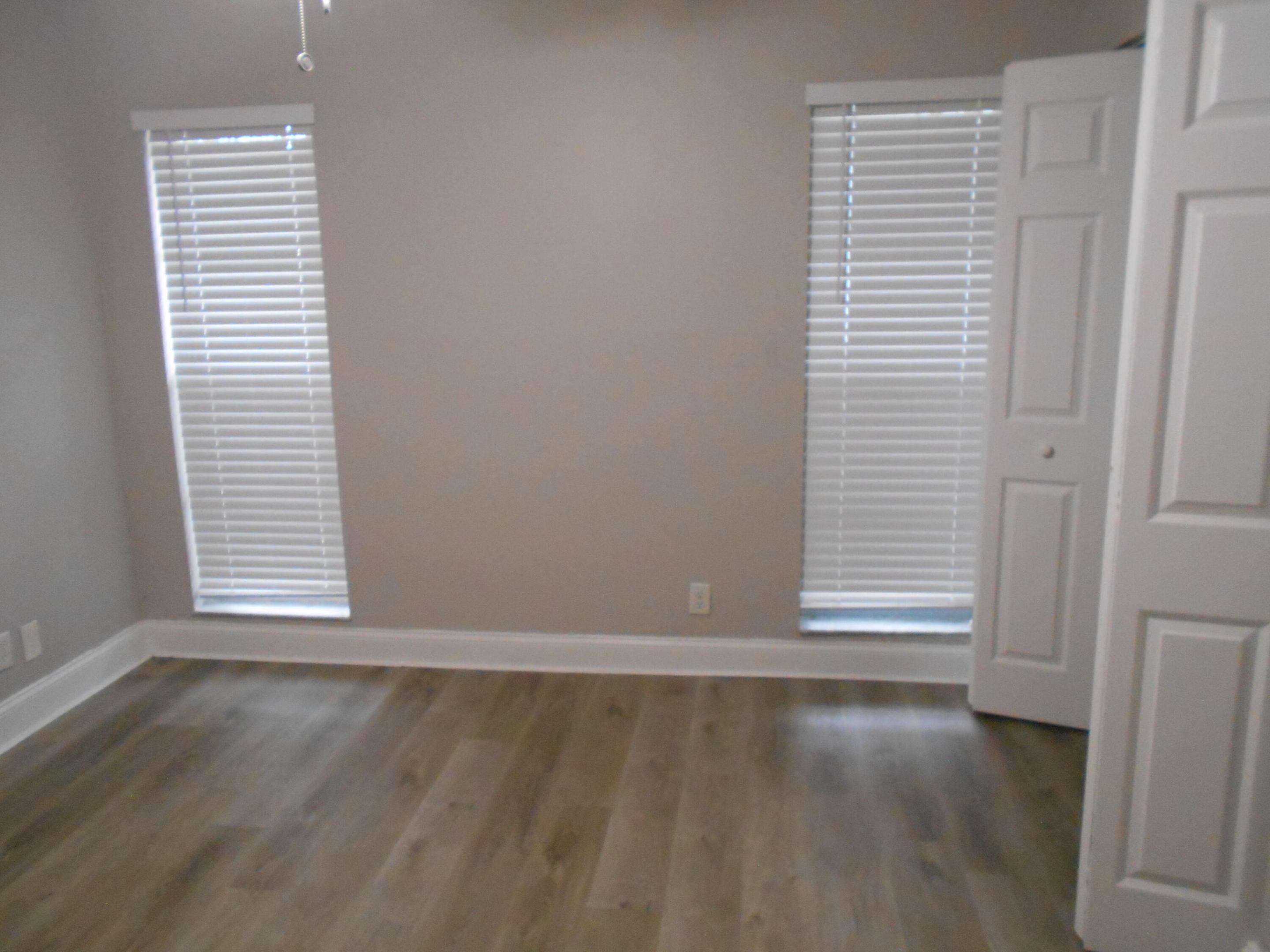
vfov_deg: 53.1
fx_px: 954
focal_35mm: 26
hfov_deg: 67.3
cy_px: 476
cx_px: 635
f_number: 3.2
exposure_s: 1/60
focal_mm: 4.6
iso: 800
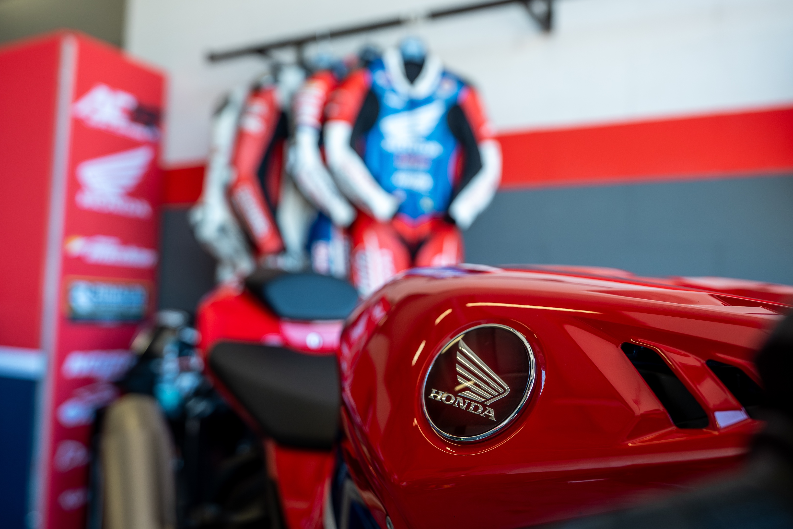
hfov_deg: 61.9
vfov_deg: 43.6
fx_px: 661
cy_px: 264
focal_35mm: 30
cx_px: 396
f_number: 2.5
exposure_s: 1/1000
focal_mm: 20
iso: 400
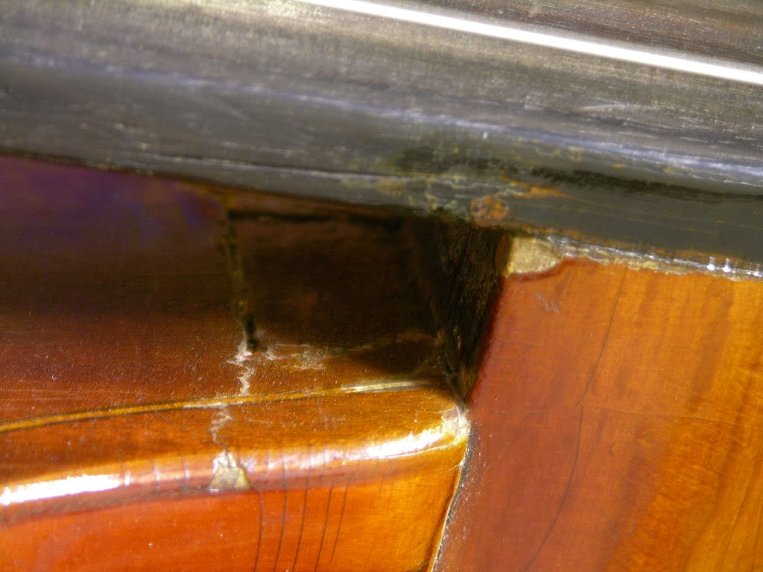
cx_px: 382
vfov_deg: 5.5
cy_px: 286
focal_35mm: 270
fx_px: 5951
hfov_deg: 7.3
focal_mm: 67.7
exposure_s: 1.17
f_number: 4.7
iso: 200
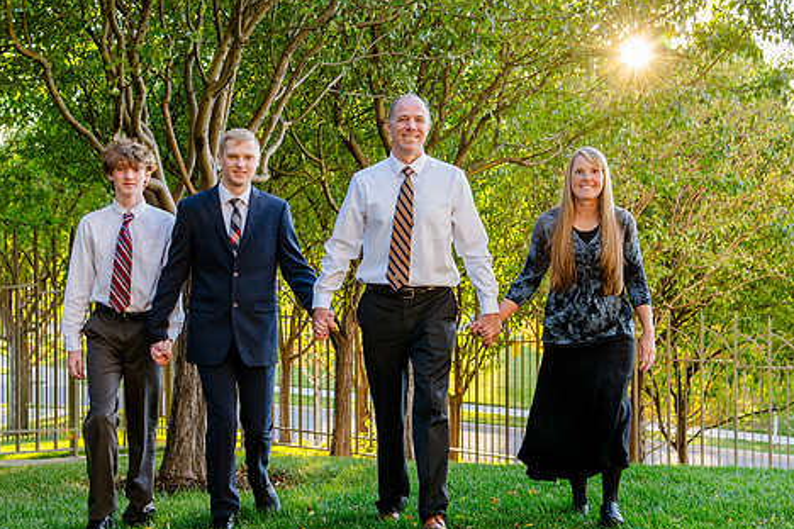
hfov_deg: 25.7
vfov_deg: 17.3
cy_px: 241
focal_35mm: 79
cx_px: 347
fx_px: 1742
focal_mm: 52
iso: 800
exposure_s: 1/100
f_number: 5.6
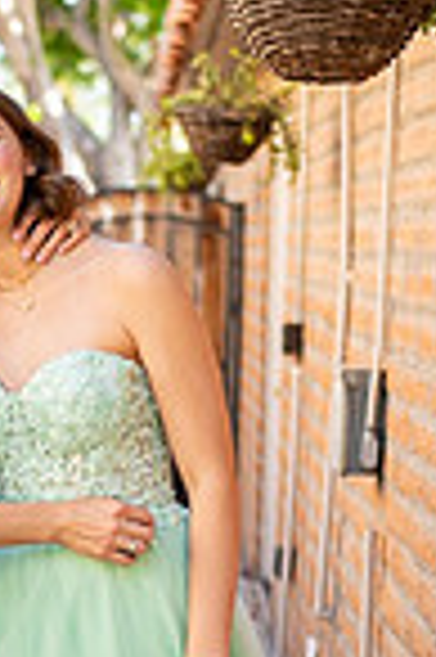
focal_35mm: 108
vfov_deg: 18.8
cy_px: 531
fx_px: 1967
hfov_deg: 12.5
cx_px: 29
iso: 400
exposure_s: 1/2500
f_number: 1.4
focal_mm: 35
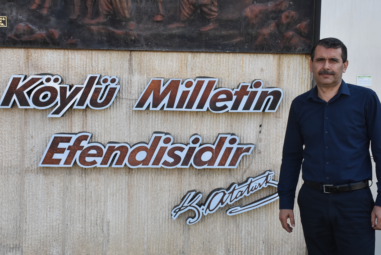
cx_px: 183
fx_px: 604
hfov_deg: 35.0
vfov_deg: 23.8
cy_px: 136
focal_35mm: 57
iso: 1250
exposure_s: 1/500
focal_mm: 32
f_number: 11
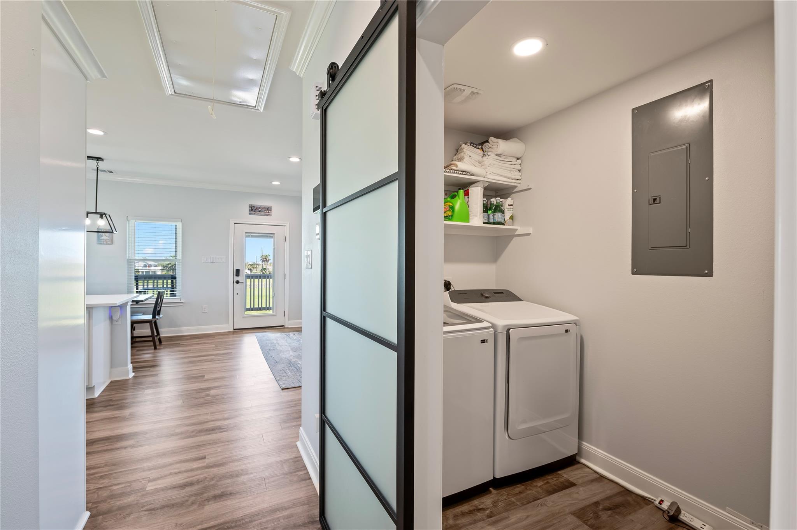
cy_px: 265
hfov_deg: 96.8
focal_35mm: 16
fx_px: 354
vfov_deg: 73.7
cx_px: 398
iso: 100
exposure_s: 1/3
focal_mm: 16
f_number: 6.3
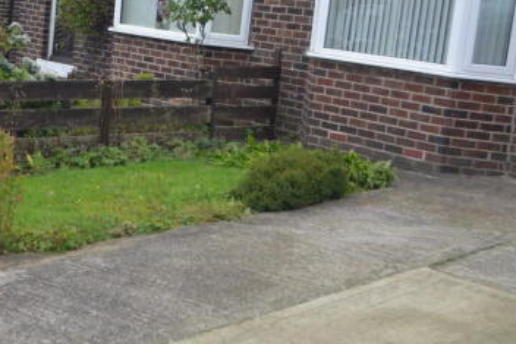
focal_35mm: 67
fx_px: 961
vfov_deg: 20.3
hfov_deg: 29.4
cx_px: 111
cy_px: 137
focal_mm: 24
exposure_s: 1/125
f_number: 5.6
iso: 320
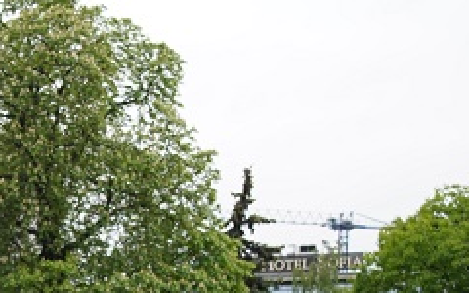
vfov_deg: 11.4
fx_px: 1406
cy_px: 453
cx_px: -86
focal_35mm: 110
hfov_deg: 18.0
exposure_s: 1/400
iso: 250
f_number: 4
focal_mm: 37
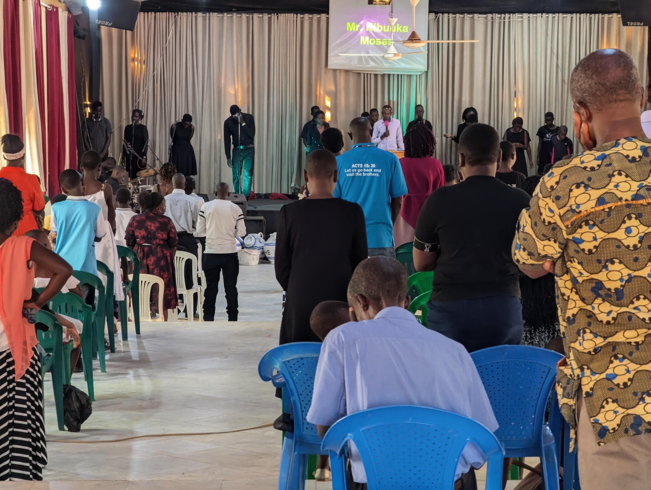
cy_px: 245
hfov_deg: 18.5
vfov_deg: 14.0
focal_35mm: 106
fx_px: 1996
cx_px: 326
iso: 497
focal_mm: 19
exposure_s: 1/30.3
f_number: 3.5
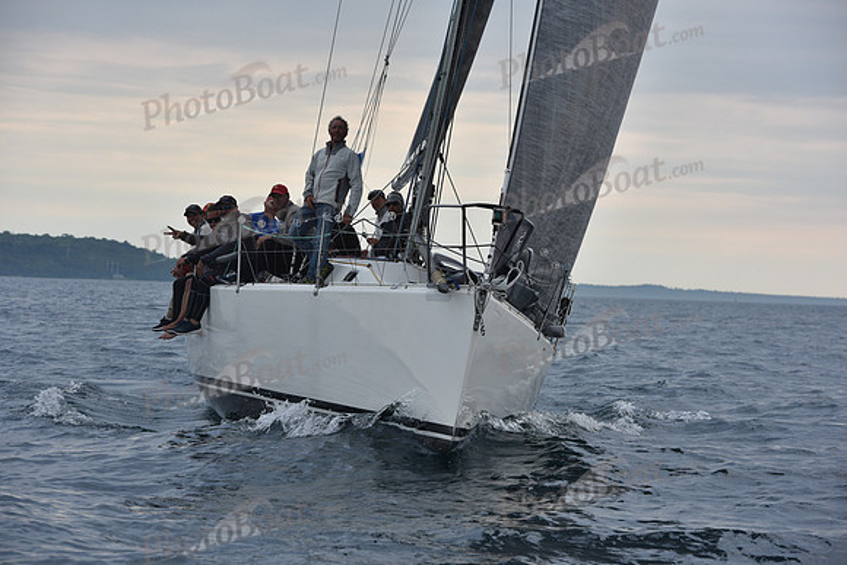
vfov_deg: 10.6
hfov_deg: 15.8
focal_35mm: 130
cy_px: 282
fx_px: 3059
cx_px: 424
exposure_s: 1/800
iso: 400
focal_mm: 130
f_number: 7.1
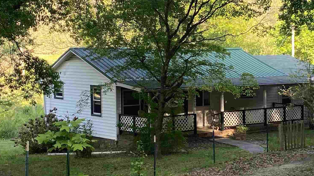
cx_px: 209
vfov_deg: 15.7
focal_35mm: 77
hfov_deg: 27.4
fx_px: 641
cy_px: 100
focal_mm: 4.25
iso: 32
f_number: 1.8
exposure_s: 1/123
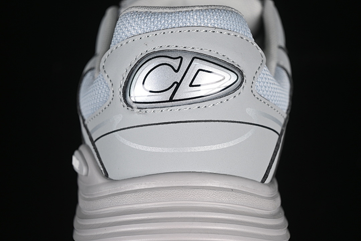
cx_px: 180
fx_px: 752
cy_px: 120
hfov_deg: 27.0
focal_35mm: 75
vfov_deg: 18.2
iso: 160
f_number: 6.3
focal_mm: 50
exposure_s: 1/60
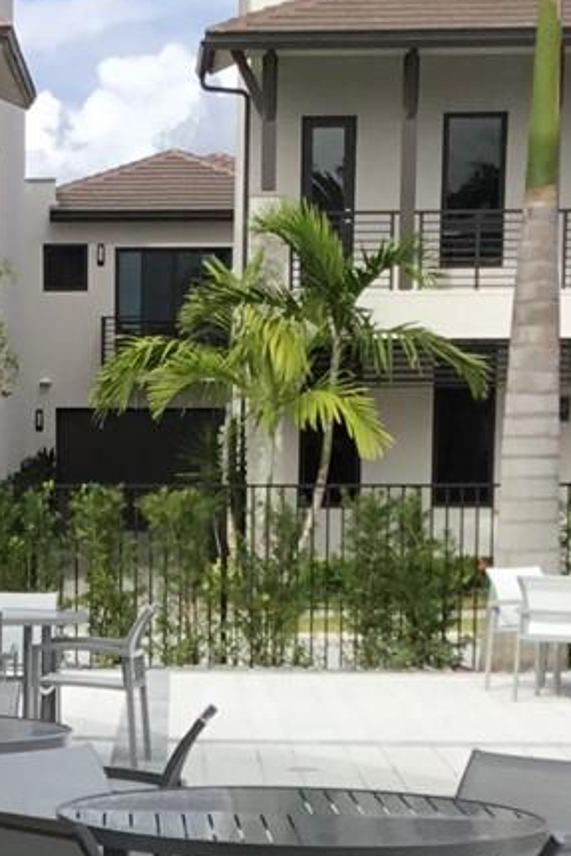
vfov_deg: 16.7
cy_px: 862
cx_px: -8
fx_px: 2852
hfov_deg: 11.3
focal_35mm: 120
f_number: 2.4
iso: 25
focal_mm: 3.3
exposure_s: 1/1253
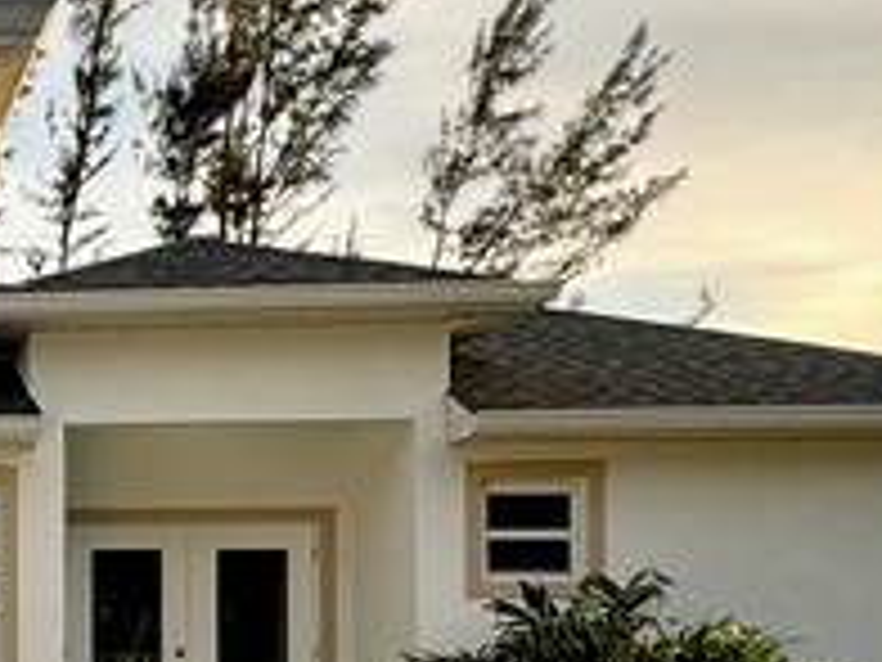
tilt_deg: +1.0
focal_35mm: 73
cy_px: 621
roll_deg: -1.4
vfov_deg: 19.7
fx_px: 1860
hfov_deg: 22.2
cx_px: -423
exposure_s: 1/351
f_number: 2.2
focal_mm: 2.22
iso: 40
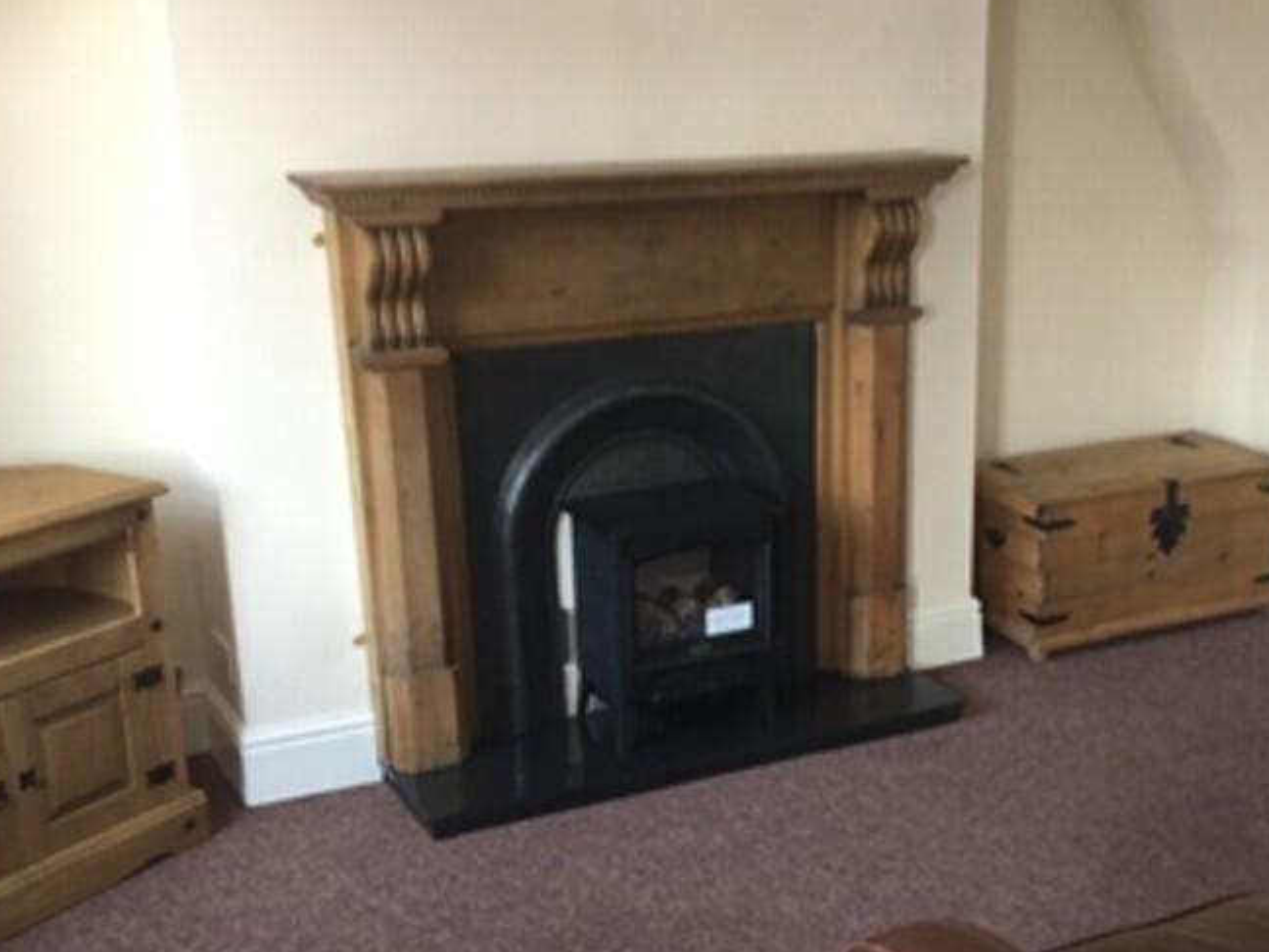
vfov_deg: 29.5
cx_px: 854
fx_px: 1796
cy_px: 627
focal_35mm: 49
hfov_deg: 38.4
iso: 80
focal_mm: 3.3
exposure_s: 1/30
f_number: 2.4
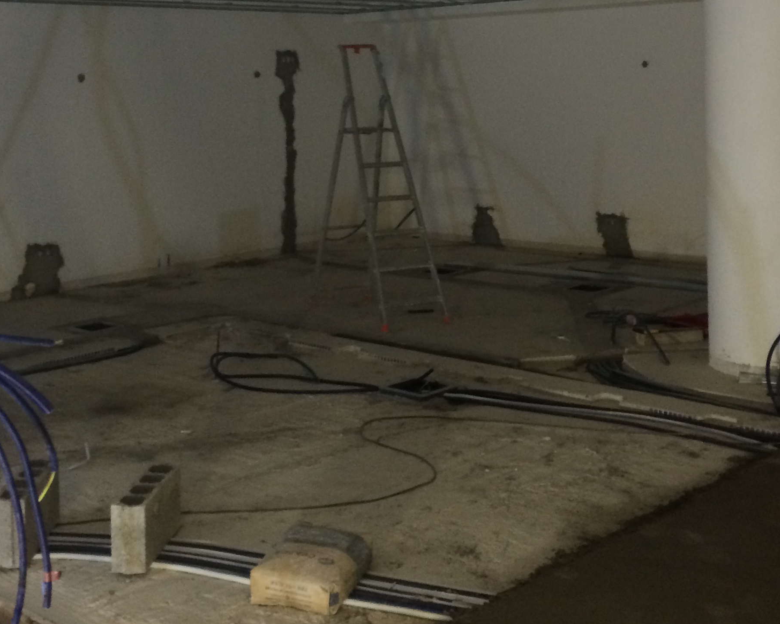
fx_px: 1224
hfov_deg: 35.2
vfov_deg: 28.1
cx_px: 303
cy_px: 135
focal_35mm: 53
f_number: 2.2
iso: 160
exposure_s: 1/30
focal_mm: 4.12
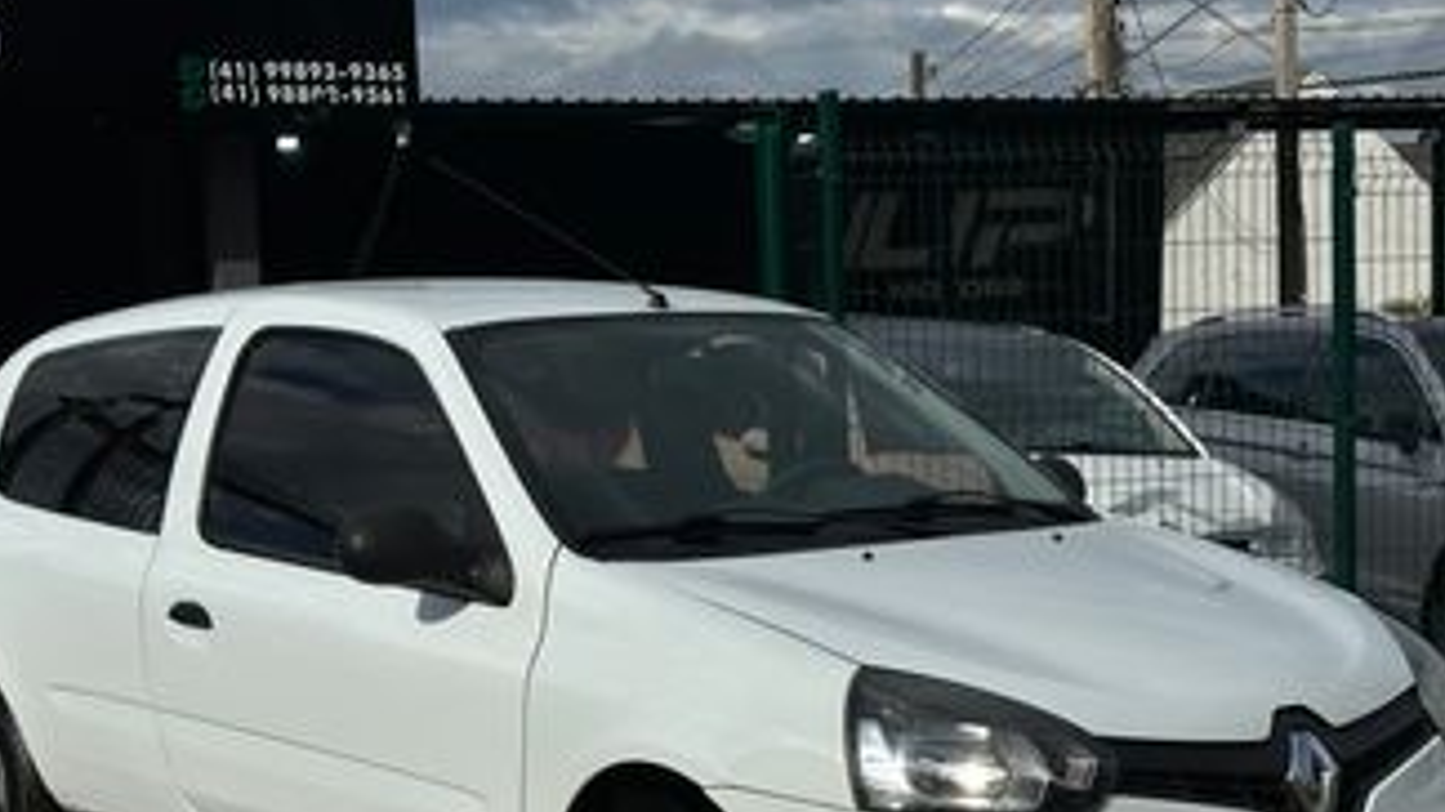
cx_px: 714
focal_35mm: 76
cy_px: 647
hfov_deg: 27.9
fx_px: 2911
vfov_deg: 15.8
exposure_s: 1/12048
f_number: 1.78
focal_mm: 6.86
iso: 64
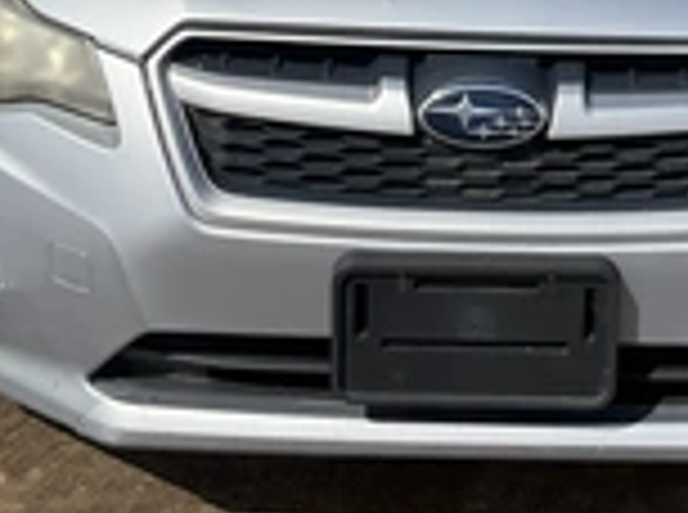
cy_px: -45
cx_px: 490
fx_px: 1507
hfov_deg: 25.5
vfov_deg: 18.6
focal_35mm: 76
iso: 25
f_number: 1.8
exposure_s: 1/2427
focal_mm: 3
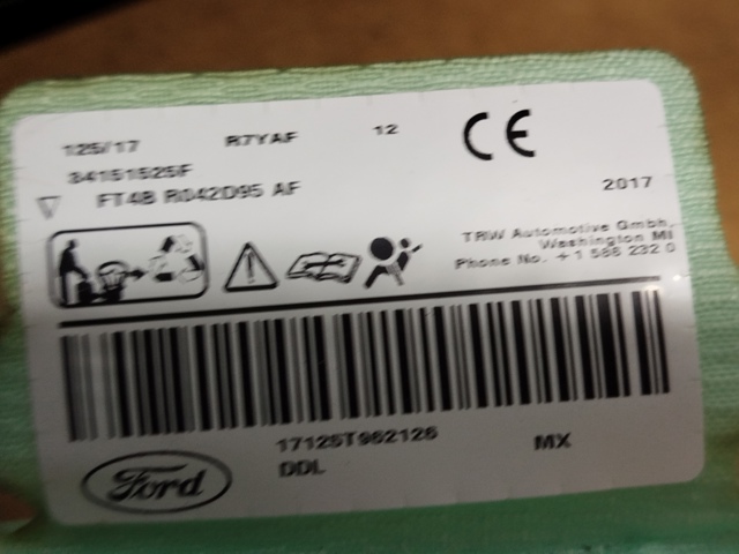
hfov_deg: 39.7
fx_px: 1025
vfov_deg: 30.3
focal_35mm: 48
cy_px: 277
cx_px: 370
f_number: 1.7
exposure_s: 1/33
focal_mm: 5.31
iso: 200
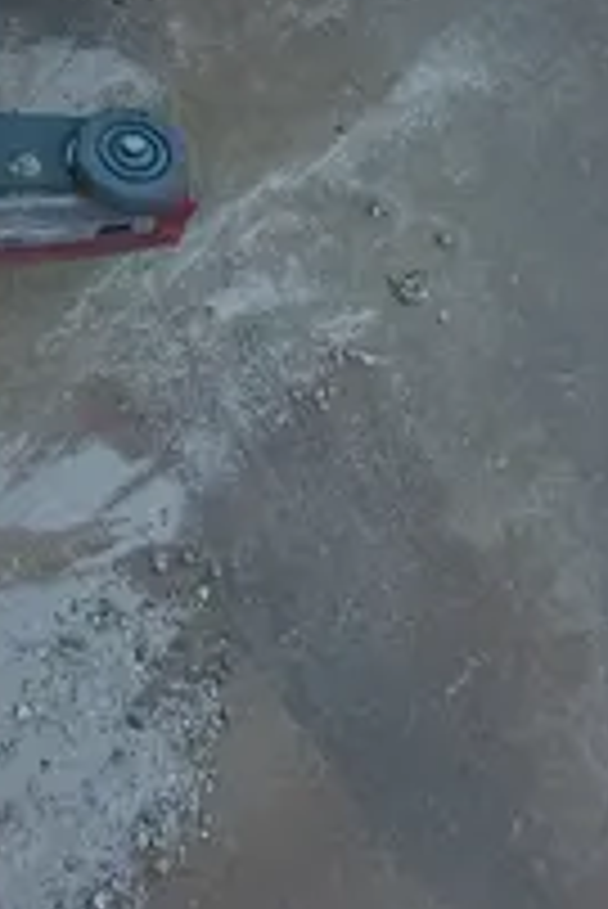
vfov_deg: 17.7
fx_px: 2478
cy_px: -601
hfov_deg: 13.3
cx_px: -270
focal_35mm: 98
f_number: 1.6
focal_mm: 4.2
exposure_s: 1/1984
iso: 32
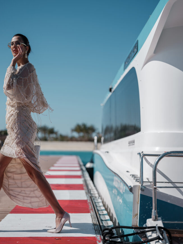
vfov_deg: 36.8
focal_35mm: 52
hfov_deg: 28.0
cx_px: 99
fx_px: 366
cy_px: 128
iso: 100
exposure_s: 1/12800
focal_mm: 55
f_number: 1.7
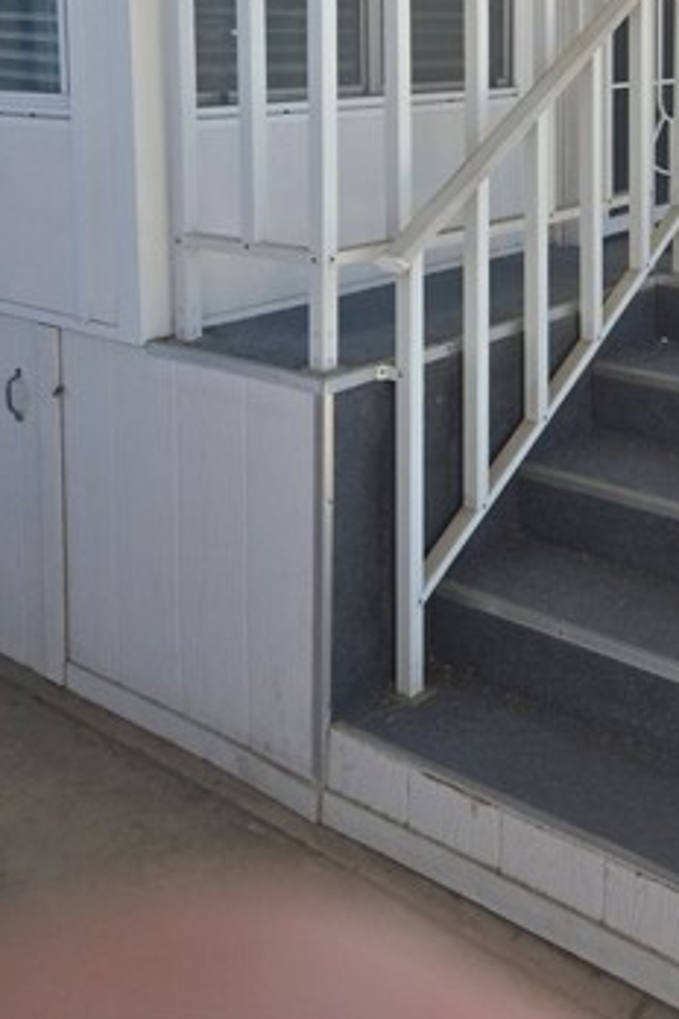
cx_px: 530
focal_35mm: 44
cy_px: 170
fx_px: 1245
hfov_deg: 29.9
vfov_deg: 42.1
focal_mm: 5.4
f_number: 1.8
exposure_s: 1/2000
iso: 80
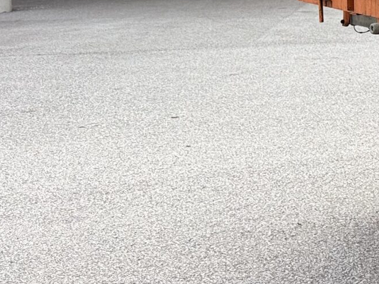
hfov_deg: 16.7
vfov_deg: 15.2
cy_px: -73
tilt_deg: +0.2
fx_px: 1018
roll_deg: +1.5
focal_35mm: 93
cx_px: 721
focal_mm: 6.76
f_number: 1.78
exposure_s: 1/2907
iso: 100
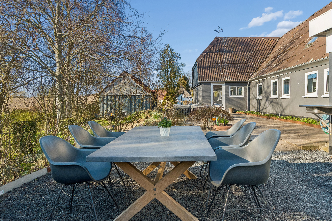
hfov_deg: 70.4
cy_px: 110
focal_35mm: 26
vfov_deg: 50.4
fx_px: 235
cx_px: 166
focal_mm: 17
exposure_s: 1/640
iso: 500
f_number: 8
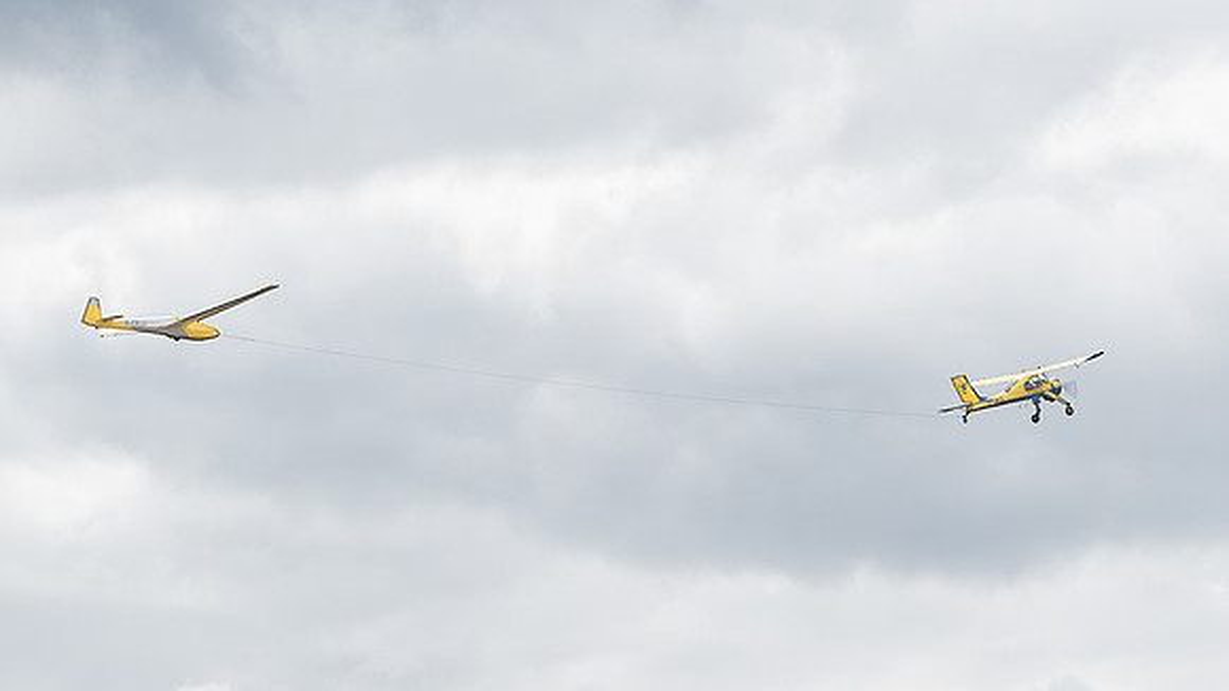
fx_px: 7641
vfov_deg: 5.2
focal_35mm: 235
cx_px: 786
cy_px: 474
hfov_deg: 9.2
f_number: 5.6
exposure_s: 1/200
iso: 64
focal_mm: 175
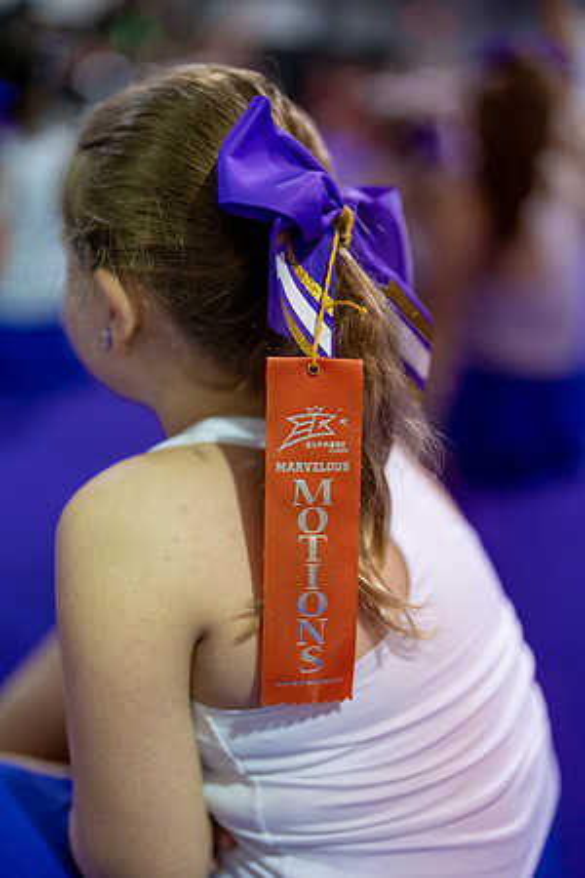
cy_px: 439
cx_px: 292
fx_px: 1219
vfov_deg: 39.6
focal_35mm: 50
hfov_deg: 27.0
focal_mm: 50
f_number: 1.2
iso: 1600
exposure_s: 1/1000
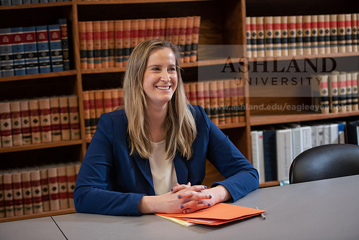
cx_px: 180
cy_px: 120
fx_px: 698
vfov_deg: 19.5
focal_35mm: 70
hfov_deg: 28.8
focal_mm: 70
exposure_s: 1/160
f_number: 3.2
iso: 800
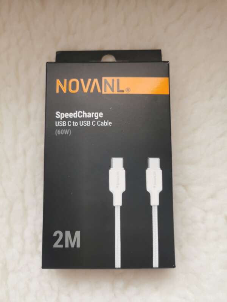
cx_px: 114
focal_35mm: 27
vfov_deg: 65.3
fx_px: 236
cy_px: 151
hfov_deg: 51.4
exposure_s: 1/100
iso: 100
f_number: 1.6
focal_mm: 5.56
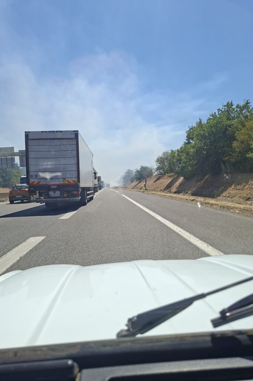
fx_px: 253
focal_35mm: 24
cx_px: 113
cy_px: 191
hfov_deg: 53.0
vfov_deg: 73.8
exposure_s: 1/2703
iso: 50
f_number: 1.8
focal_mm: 5.54
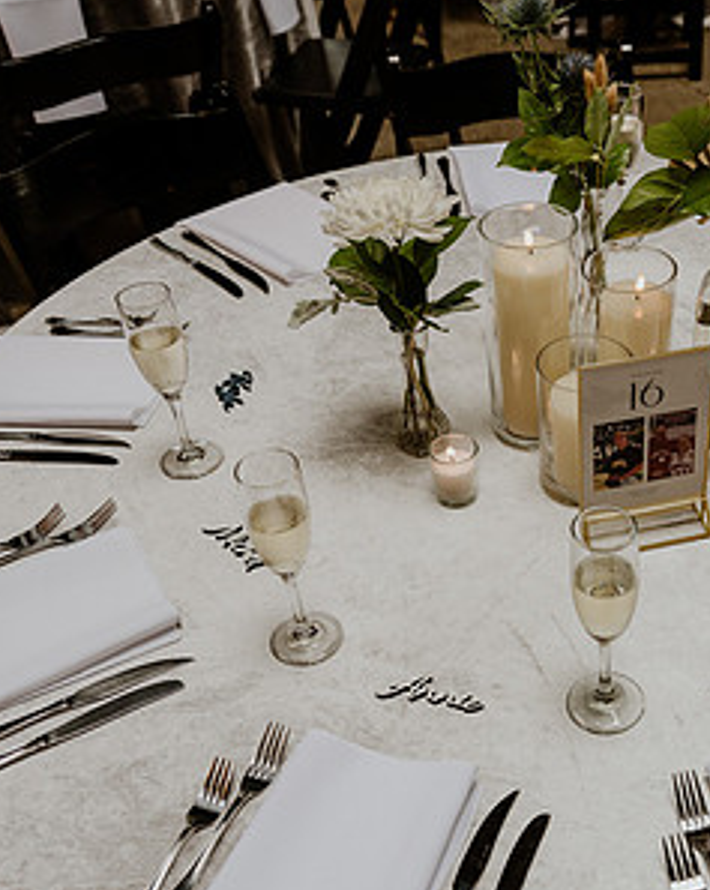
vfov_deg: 41.9
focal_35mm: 44
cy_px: 530
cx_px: 605
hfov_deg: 32.8
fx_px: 1158
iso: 400
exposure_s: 1/320
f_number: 3.5
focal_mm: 24
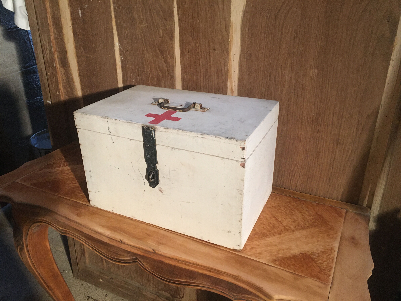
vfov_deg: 48.2
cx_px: 200
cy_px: 150
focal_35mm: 29
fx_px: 336
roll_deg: +2.3
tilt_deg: -29.0
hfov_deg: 61.7
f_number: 2.2
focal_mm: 4.15
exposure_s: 1/33
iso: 200
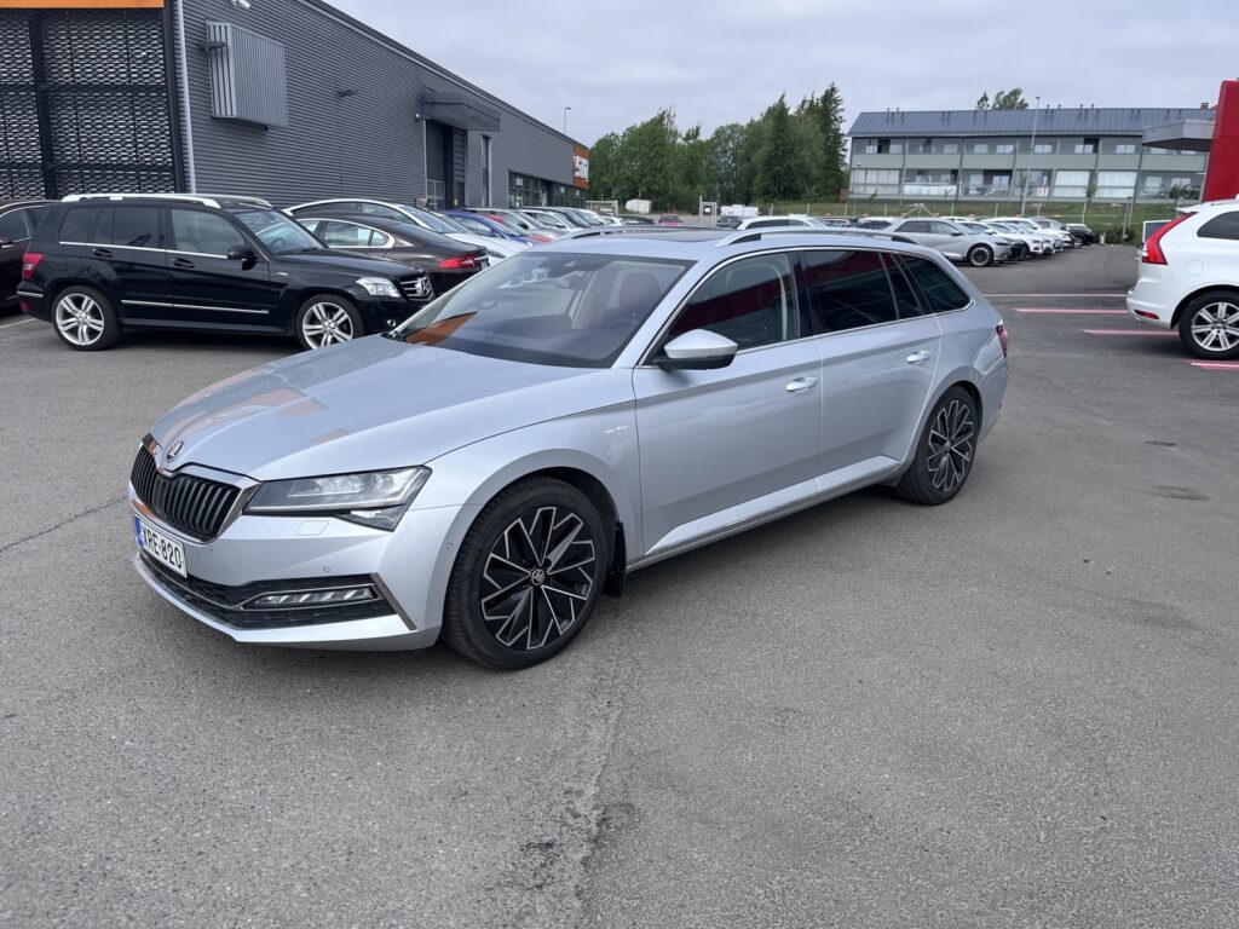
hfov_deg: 67.3
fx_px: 931
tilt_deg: -12.5
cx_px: 620
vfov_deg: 53.1
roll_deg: -1.1
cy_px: 464
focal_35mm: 26
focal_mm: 5.1
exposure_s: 1/3215
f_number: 1.6
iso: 50
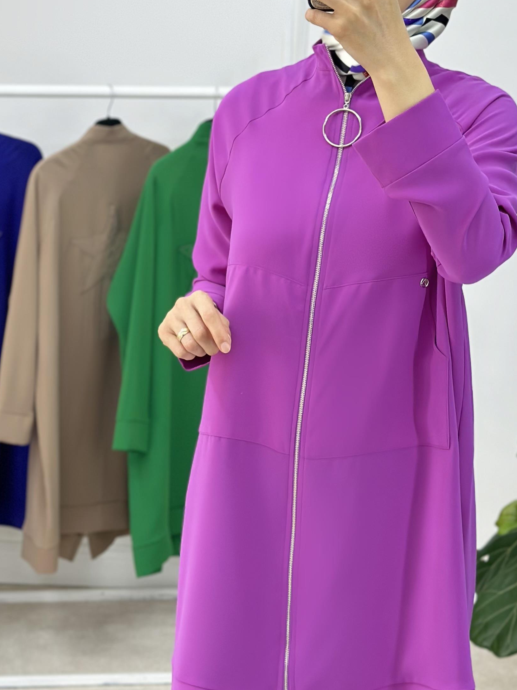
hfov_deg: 16.6
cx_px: 223
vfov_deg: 21.8
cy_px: 173
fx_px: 1772
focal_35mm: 89
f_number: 1.78
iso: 80
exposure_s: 1/247
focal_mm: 6.86
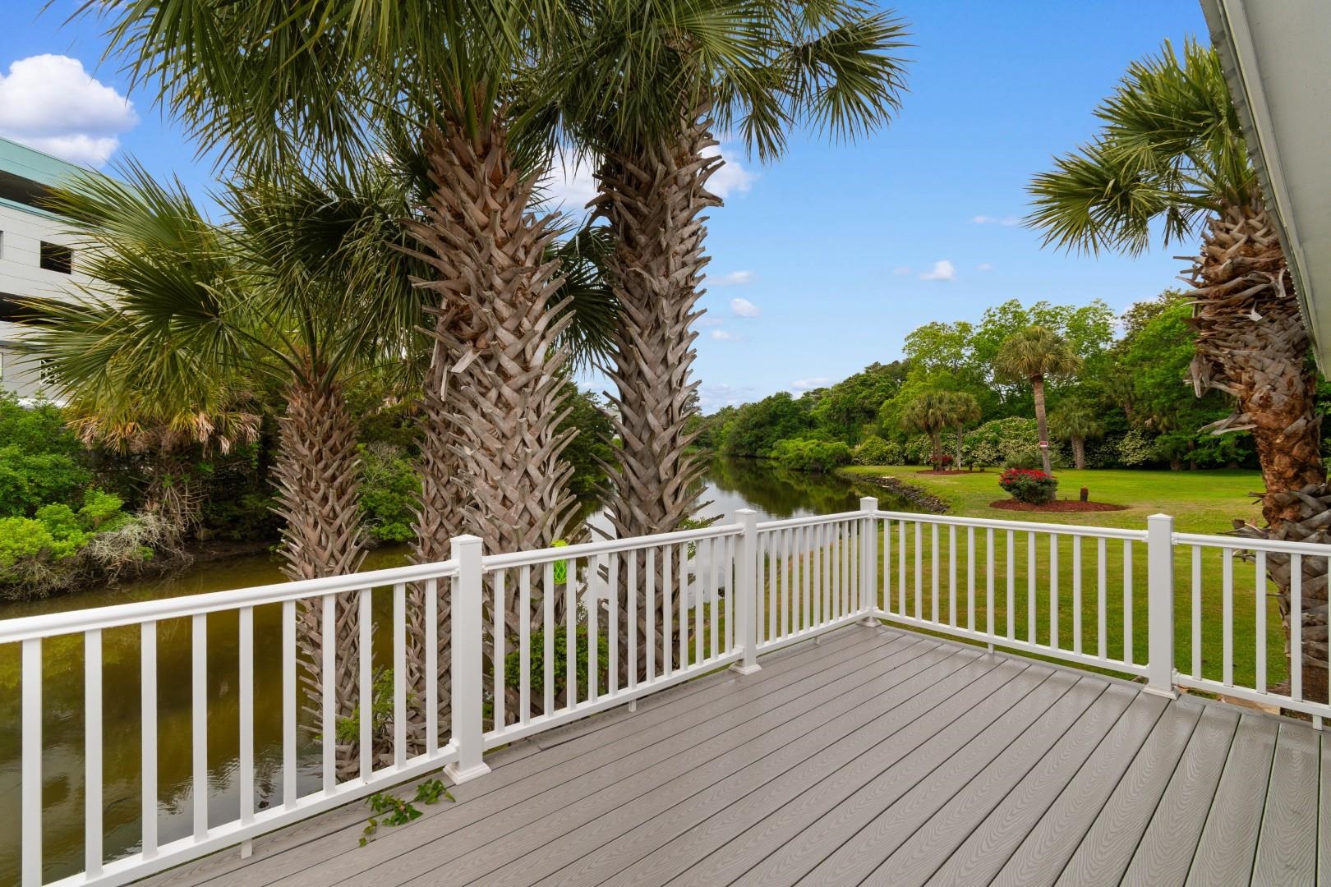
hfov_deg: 100.4
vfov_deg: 77.3
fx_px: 555
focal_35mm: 15
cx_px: 666
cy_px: 444
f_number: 5.6
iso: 100
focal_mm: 10
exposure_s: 1/125
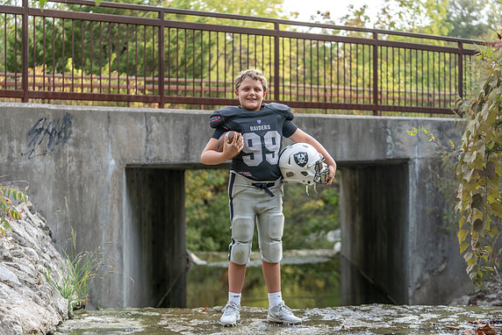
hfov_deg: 28.4
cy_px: 169
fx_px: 991
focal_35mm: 71
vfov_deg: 19.2
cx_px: 253
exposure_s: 1/320
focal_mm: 70
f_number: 2.8
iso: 125
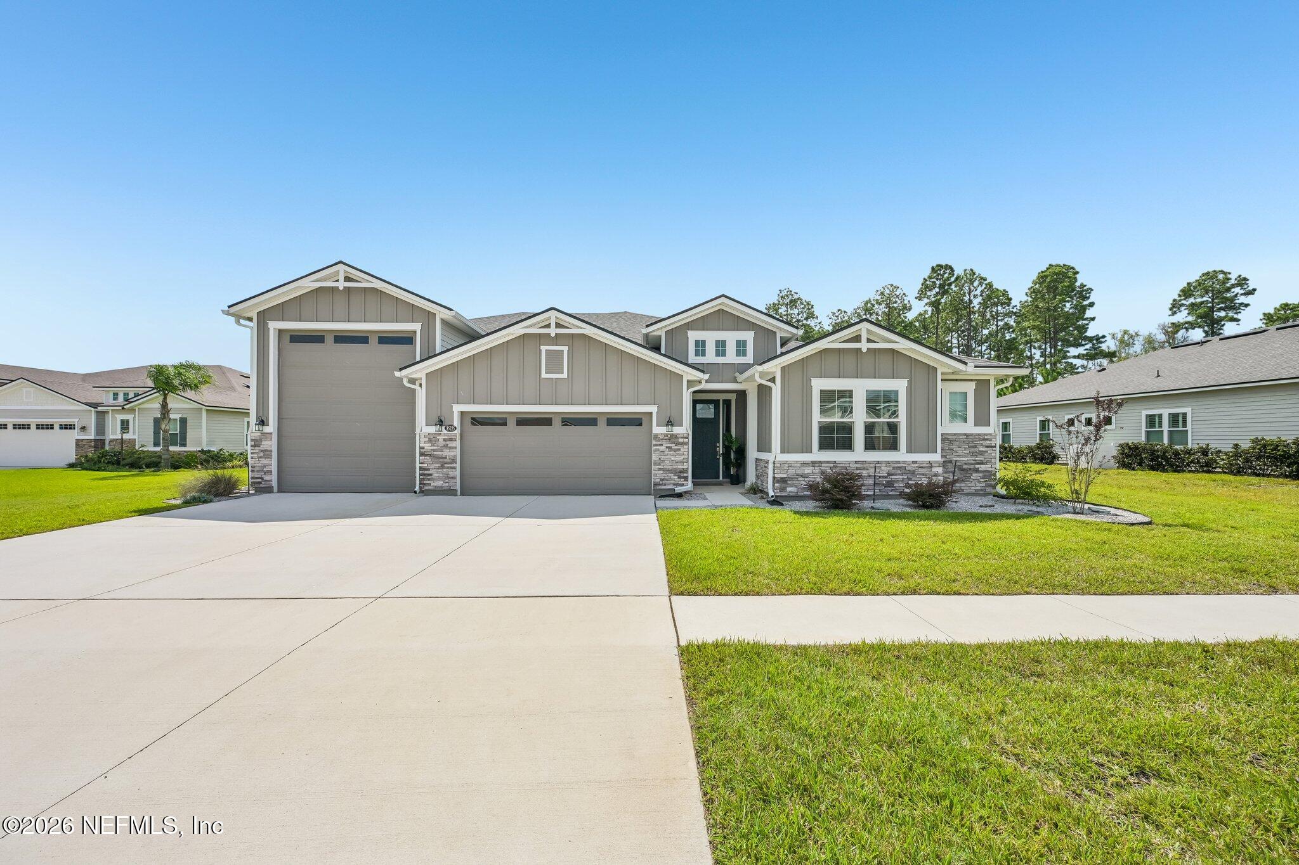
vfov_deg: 81.2
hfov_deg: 104.3
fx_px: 505
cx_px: 650
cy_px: 432
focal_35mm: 14
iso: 100
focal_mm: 14
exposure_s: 1/500
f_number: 8
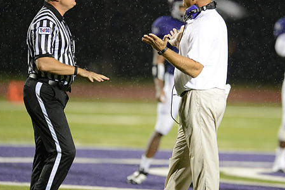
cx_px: 164
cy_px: 74
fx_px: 4081
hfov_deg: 4.0
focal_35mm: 515
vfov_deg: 2.7
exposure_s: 1/1000
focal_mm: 400
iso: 5000
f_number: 2.8
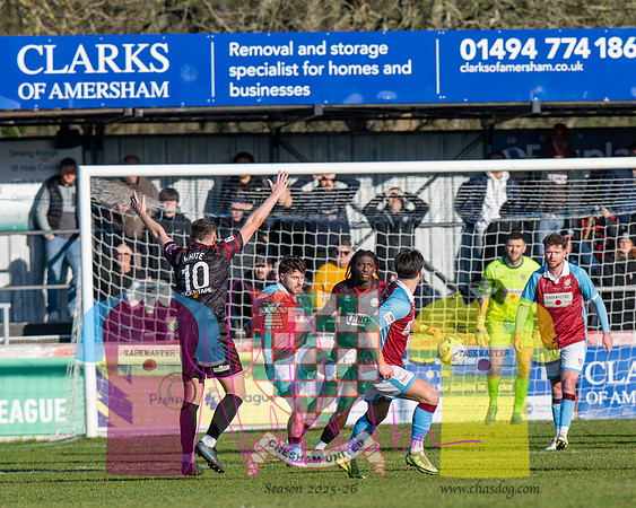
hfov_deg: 3.1
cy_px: 295
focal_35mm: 618
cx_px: 339
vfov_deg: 2.5
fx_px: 11631
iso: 200
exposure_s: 1/1600
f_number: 4
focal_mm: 300
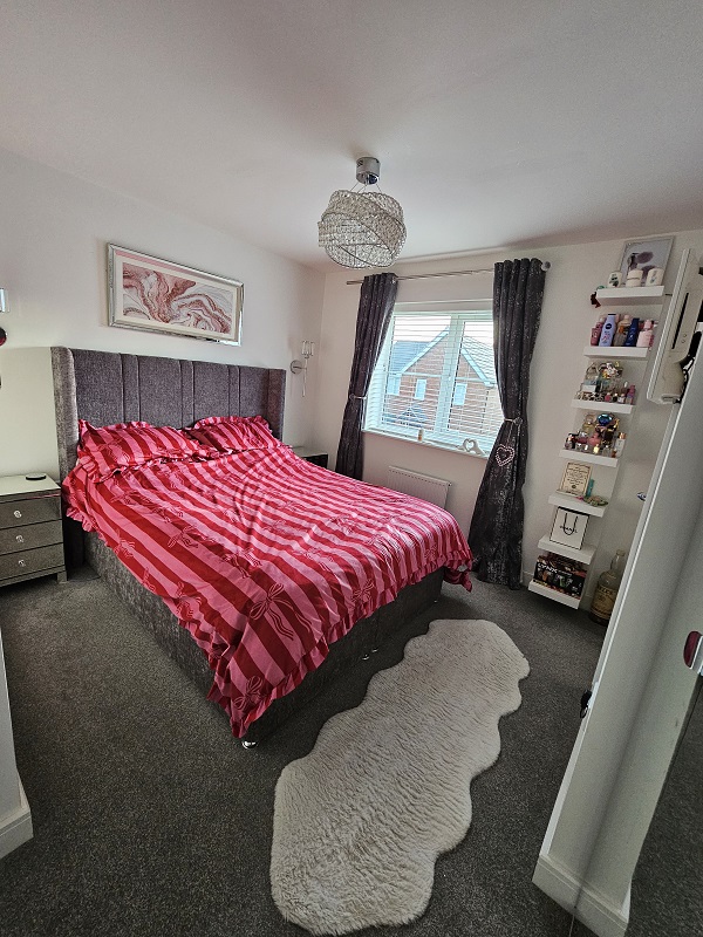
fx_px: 352
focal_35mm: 13
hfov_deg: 89.9
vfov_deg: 106.2
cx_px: 352
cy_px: 468
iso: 400
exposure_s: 1/50
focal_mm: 2.2
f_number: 2.2
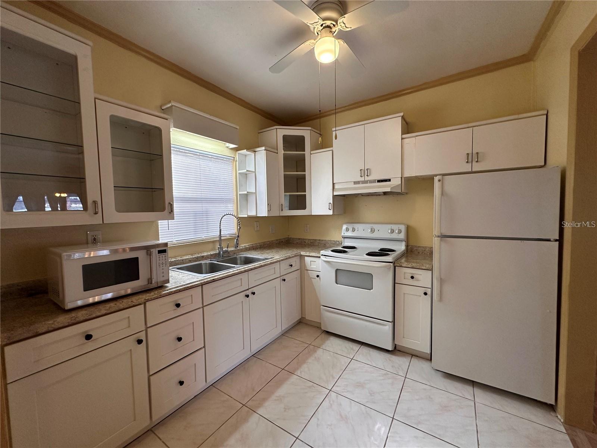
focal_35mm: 14
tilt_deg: -3.2
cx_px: 298
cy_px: 224
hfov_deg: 102.1
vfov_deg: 85.7
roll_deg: +0.8
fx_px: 241
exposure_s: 1/120
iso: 200
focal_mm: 2.22
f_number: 2.2
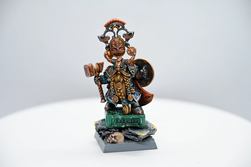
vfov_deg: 13.3
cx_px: 126
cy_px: 84
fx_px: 718
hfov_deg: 19.8
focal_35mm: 103
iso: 64
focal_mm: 103
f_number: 5.6
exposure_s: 1/30
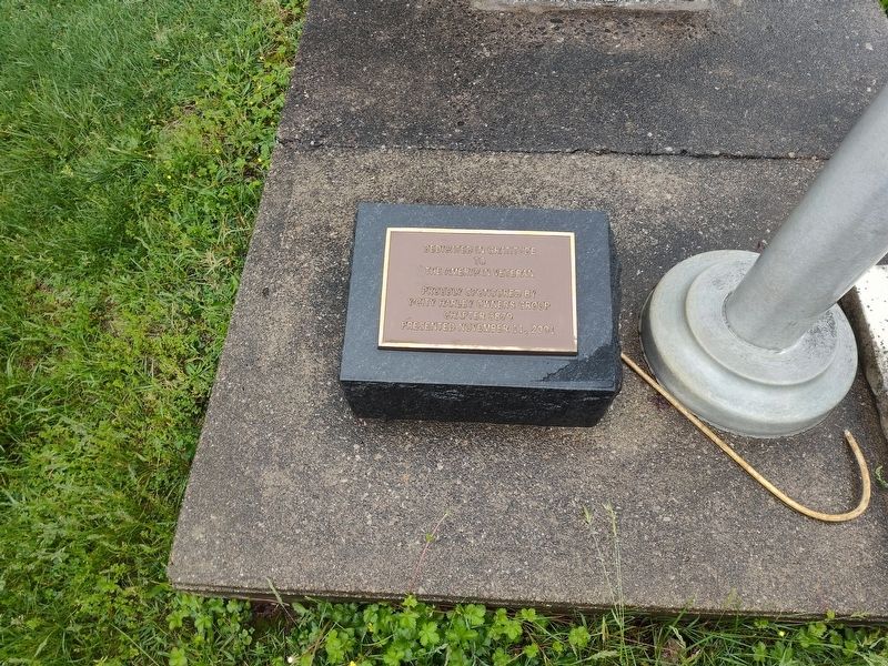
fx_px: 590
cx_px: 444
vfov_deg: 58.9
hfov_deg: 73.9
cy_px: 333
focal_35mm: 23
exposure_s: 1/120
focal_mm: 5.56
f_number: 1.8
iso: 196
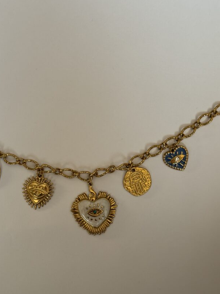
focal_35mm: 61
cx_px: 92
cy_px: 167
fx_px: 517
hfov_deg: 24.0
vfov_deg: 31.6
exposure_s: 1/60
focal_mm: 6.76
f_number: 1.78
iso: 125
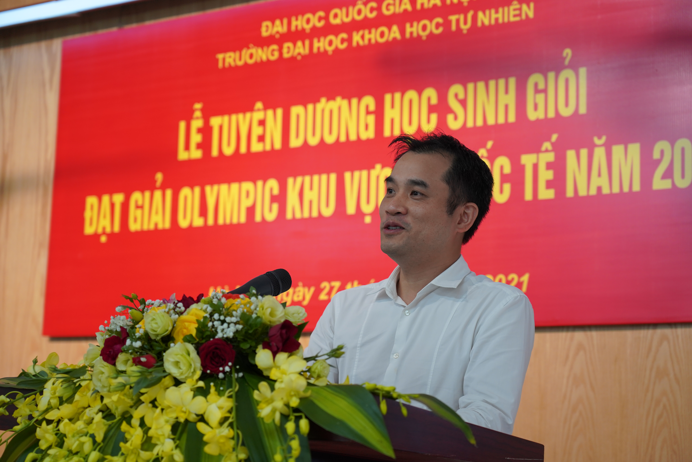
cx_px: 346
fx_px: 1345
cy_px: 231
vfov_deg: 19.5
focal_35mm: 70
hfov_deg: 28.8
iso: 1000
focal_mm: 70
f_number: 4
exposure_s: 1/160
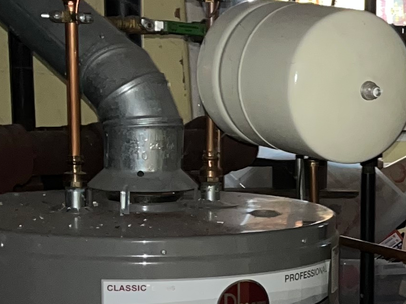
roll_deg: -1.1
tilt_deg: -8.1
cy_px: 265
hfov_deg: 14.9
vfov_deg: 12.1
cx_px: 618
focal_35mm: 122
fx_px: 1431
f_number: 1.6
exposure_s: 1/4
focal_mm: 5.1
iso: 100
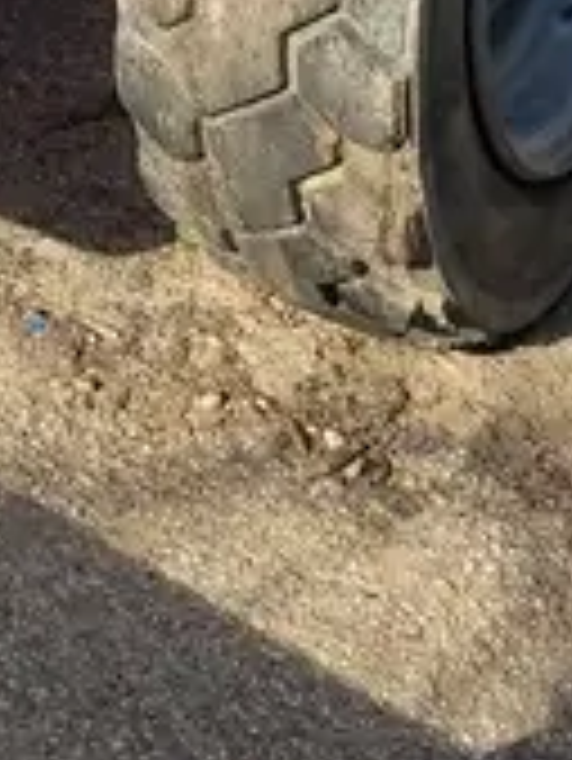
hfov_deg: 12.8
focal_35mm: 113
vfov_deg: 14.8
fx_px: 2487
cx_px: -86
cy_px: -681
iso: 40
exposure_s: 1/1623
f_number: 1.8
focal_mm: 5.4
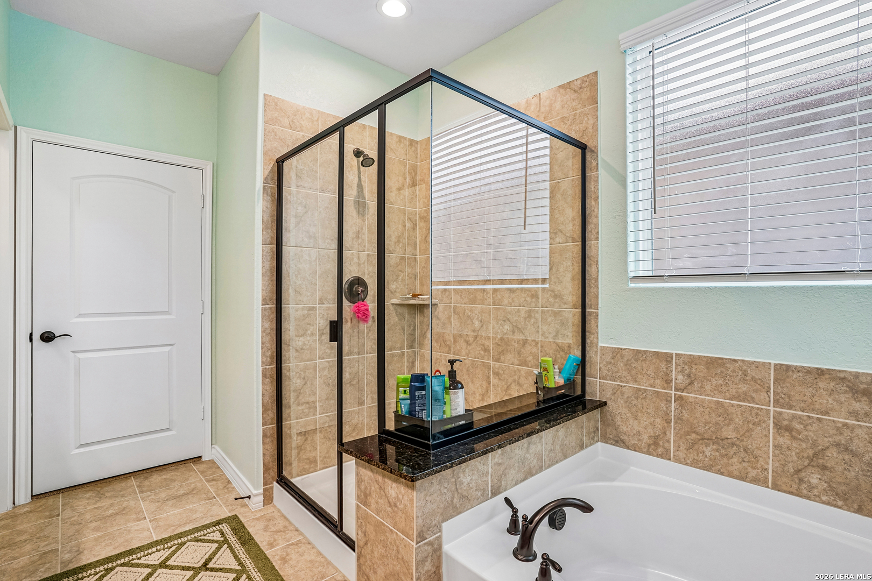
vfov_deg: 73.7
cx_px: 436
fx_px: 388
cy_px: 290
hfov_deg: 96.7
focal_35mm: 16
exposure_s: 1/30
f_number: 8
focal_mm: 16
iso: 400
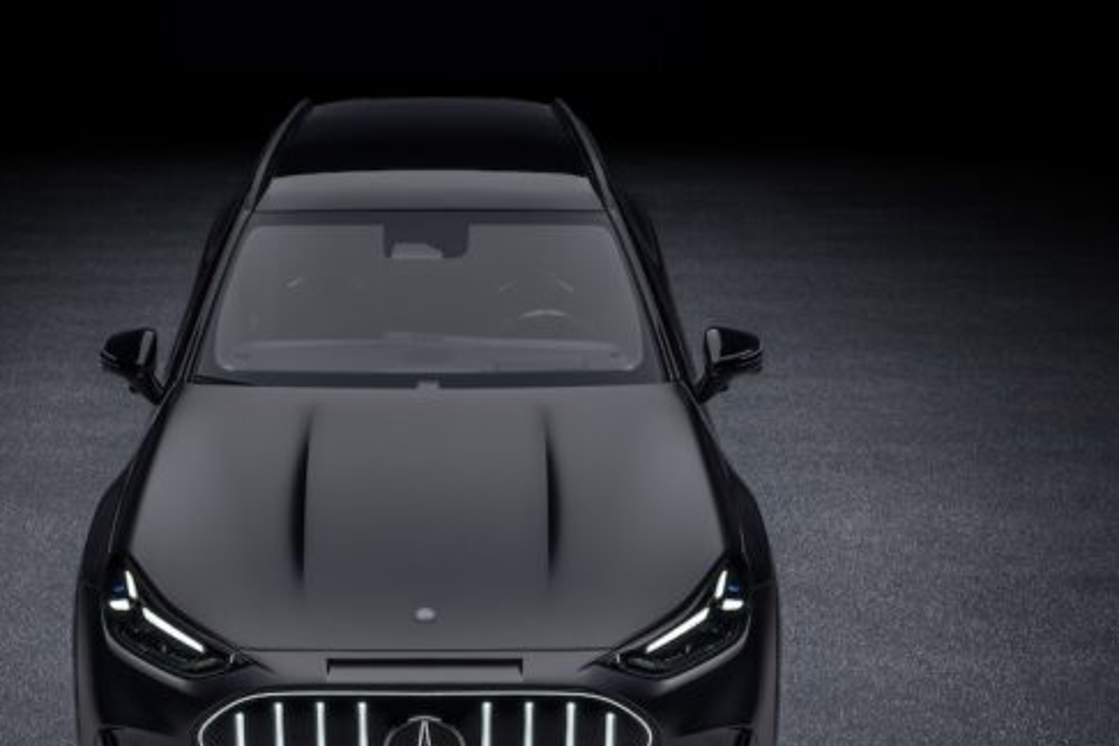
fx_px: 1834
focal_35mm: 59
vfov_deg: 22.8
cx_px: 431
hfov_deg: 33.8
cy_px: 555
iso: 200
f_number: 6.3
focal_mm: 35
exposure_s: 1/20
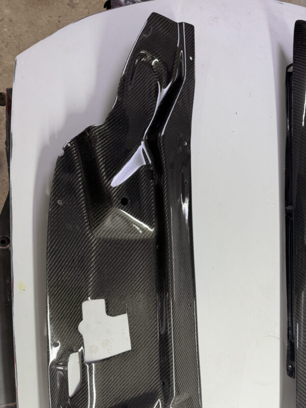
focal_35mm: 24
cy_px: 204
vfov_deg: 71.6
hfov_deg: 56.8
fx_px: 283
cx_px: 153
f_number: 1.78
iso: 160
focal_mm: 6.76
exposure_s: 1/120
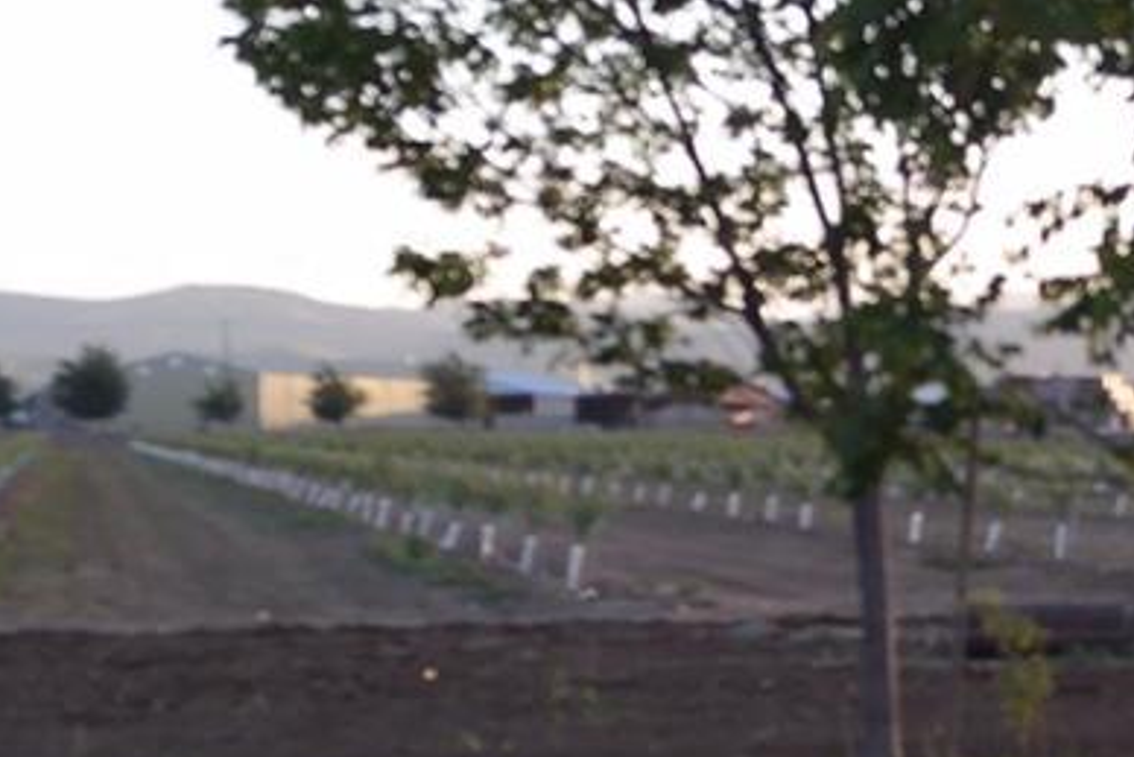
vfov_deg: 11.5
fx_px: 3655
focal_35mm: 116
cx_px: 1602
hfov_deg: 16.4
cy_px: 991
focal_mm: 20
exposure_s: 1/100
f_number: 4
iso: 100
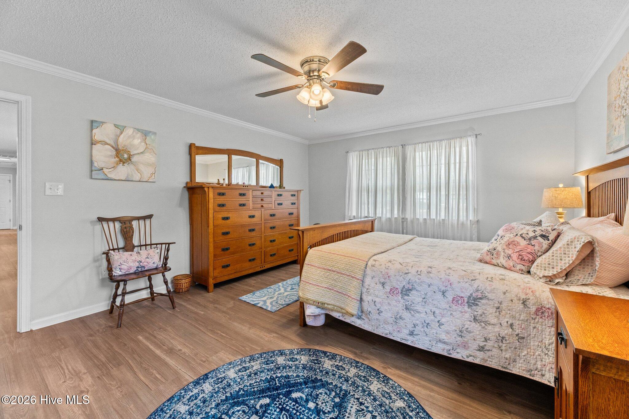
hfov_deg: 104.3
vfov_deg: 81.2
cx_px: 314
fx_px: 245
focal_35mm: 14
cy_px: 210
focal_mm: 14
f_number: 9
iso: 400
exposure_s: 1/5
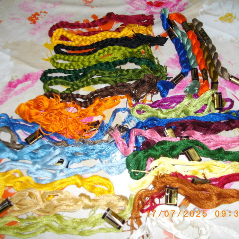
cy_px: 119
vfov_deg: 43.9
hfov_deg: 43.9
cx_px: 117
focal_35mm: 38
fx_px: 297
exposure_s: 1/50
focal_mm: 5.7
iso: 200
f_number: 2.9
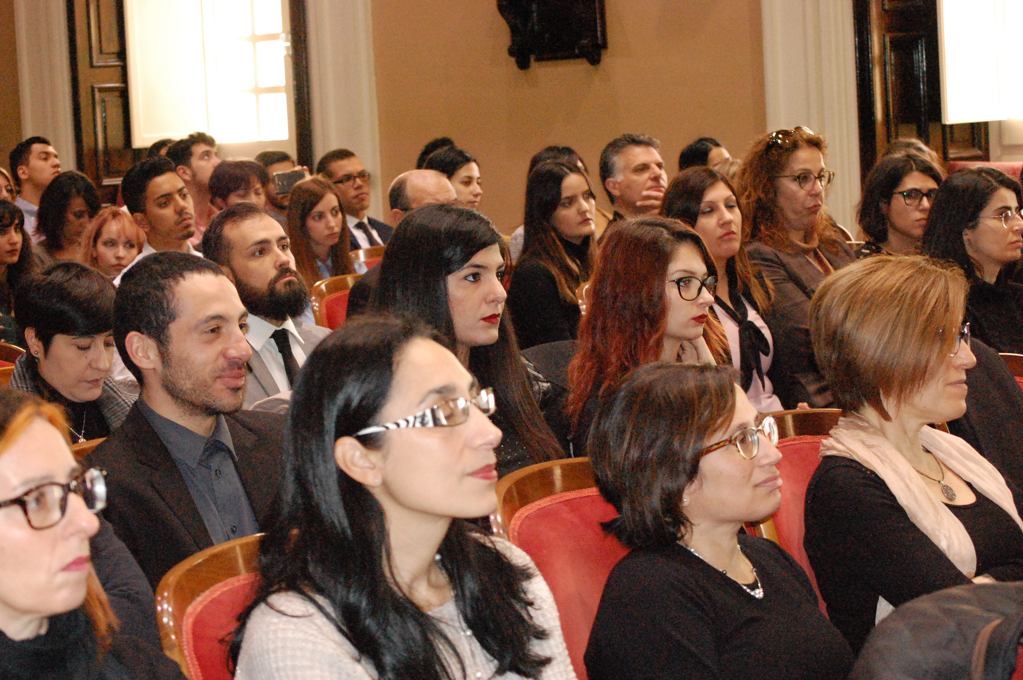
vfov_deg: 16.5
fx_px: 2342
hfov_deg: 24.6
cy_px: 340
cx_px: 512
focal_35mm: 82
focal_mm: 55
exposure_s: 1/60
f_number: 5.6
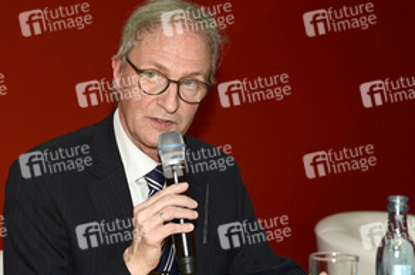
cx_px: 217
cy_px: 197
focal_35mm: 71
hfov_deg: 28.5
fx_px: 818
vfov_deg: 19.0
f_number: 3.2
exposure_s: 1/200
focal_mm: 46
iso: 500
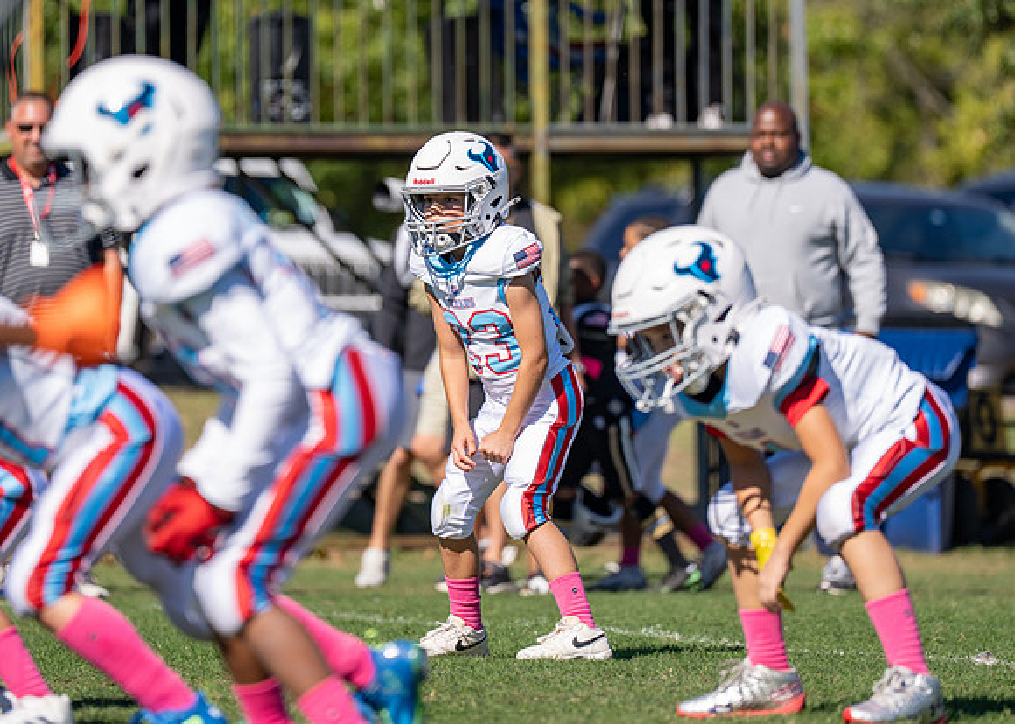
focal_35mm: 328
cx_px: 454
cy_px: 212
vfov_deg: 4.4
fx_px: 9463
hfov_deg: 6.1
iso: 100
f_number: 2.8
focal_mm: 200
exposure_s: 1/2000
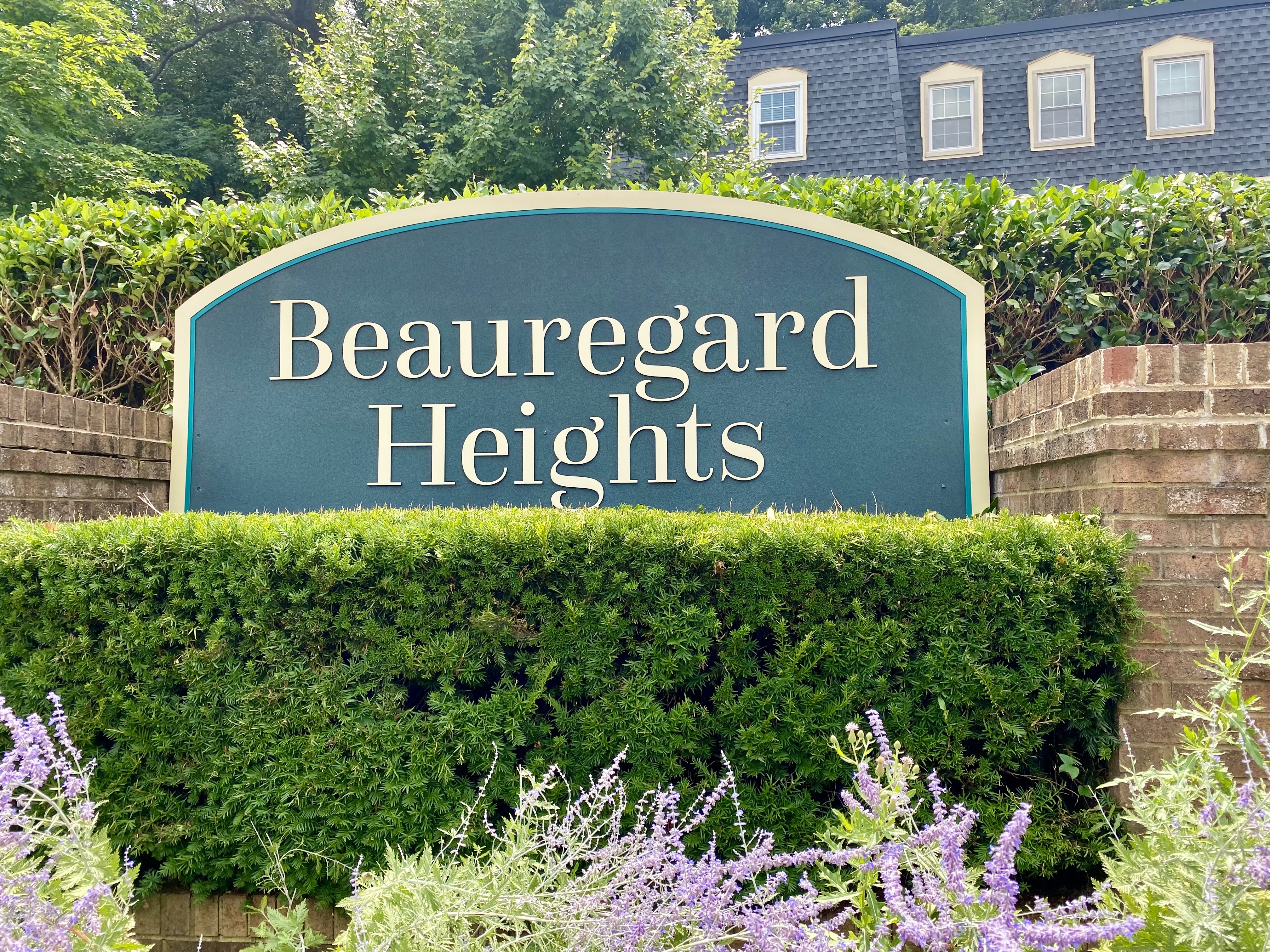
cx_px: 635
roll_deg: -0.5
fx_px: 954
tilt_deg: +4.4
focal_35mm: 26
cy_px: 476
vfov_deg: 53.1
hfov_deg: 67.3
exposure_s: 1/630
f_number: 1.8
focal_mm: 4.25
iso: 32
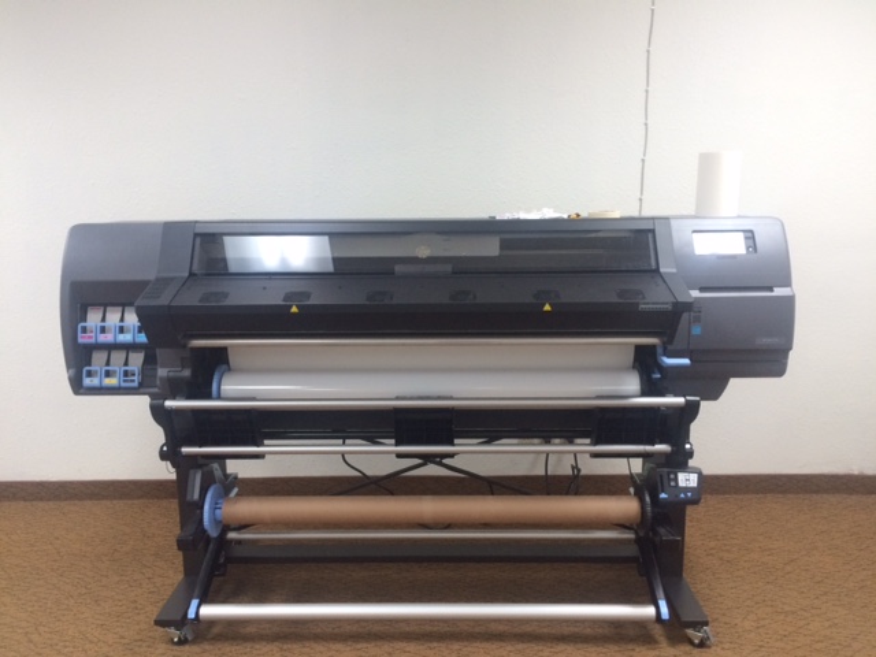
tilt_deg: -12.2
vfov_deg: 48.2
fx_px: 734
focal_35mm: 29
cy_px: 328
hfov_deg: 61.7
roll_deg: +1.4
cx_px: 438
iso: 100
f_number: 2.2
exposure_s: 1/30
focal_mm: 4.15
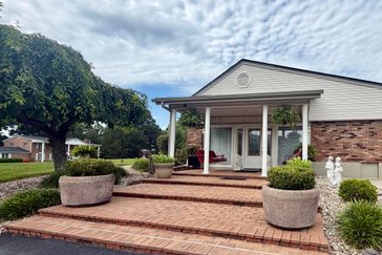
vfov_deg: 61.5
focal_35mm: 20
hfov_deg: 80.9
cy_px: 152
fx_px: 212
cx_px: 257
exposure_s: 1/942
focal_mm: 2.22
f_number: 2.2
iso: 20
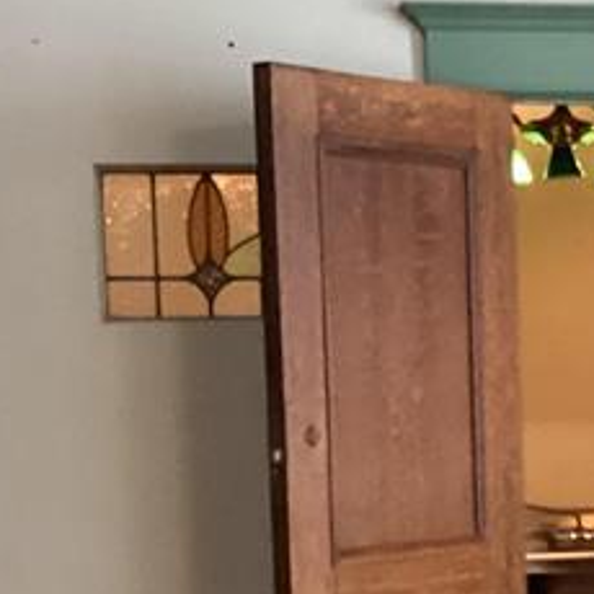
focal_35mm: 122
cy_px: 563
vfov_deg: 14.1
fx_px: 2369
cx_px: 713
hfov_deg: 13.9
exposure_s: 1/40
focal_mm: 3.3
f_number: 2.4
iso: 400
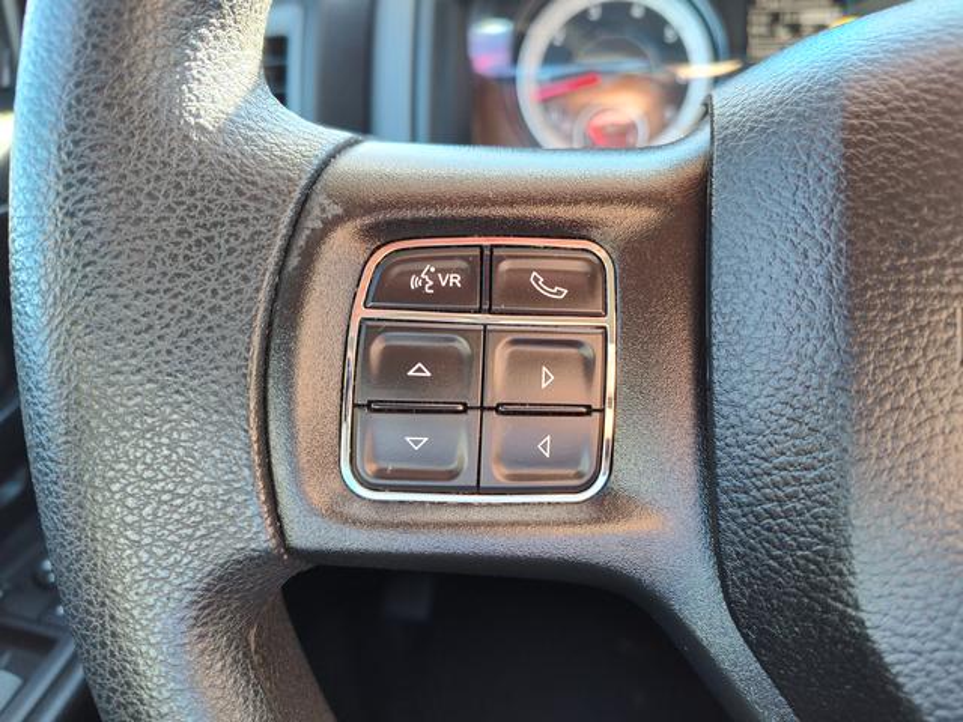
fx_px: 640
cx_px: 482
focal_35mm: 23
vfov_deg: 58.9
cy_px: 361
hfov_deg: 73.9
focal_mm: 5.56
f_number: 1.88
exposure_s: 1/120
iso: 205
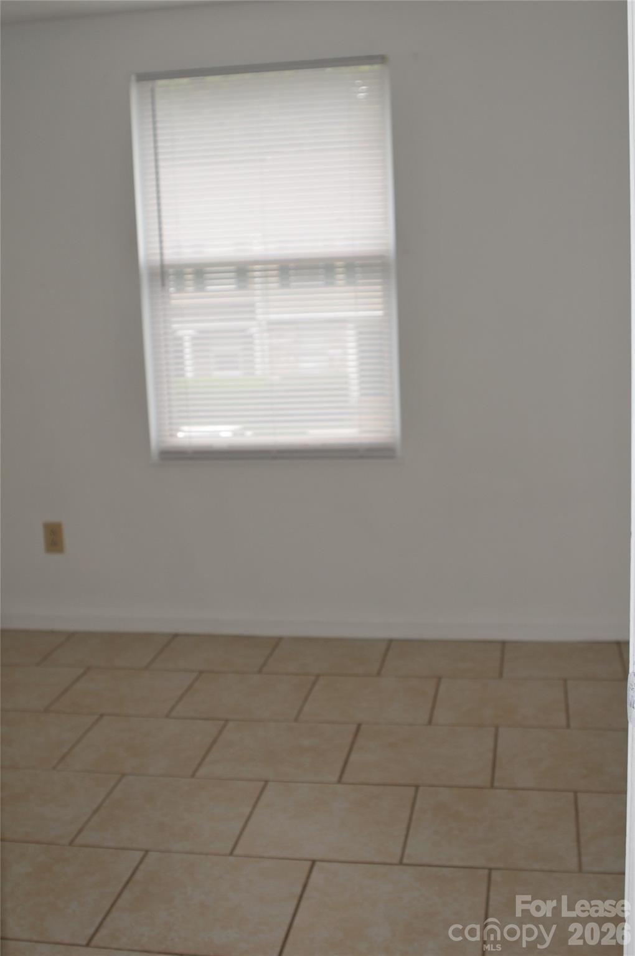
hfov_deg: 31.8
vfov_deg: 46.4
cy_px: 478
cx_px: 318
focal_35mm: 42
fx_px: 1114
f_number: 3.5
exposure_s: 1/100
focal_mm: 28
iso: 200
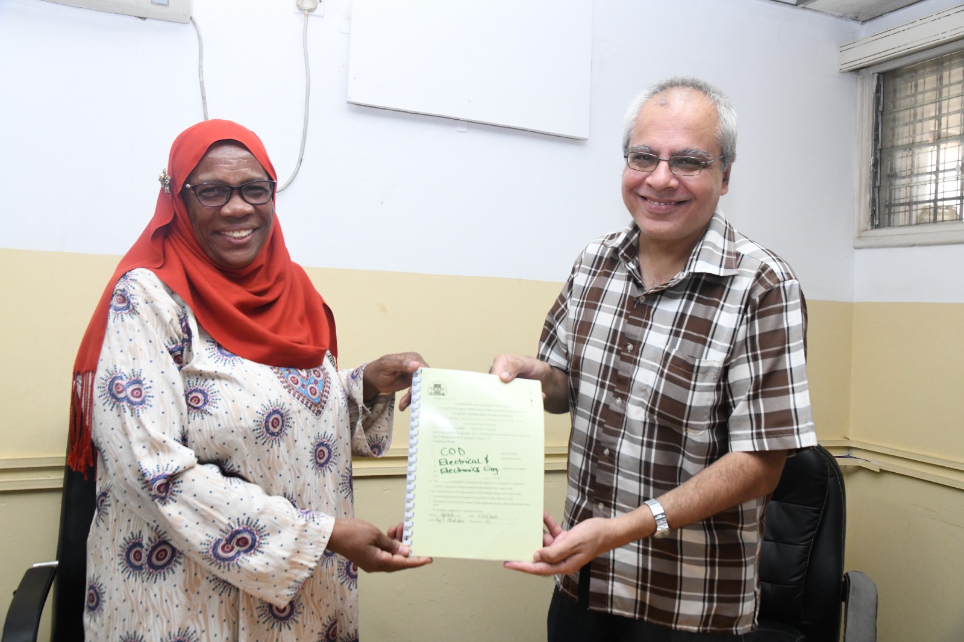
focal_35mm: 30
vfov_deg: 43.6
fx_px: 803
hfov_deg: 61.9
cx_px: 482
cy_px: 321
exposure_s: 1/60
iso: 3600
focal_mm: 30
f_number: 7.1
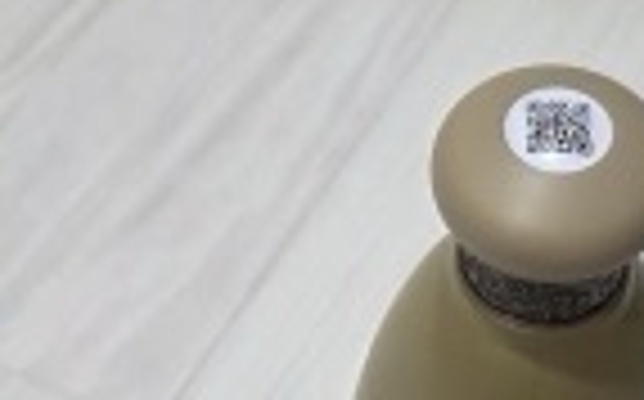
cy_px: 400
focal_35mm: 82
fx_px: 1437
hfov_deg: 24.8
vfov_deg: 15.6
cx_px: 513
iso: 320
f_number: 1.7
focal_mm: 6.3
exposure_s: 1/120
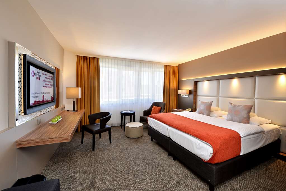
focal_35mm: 14
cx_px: 143
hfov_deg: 104.2
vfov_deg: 81.3
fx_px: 111
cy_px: 96
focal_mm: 14
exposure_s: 1/40
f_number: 9
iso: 200
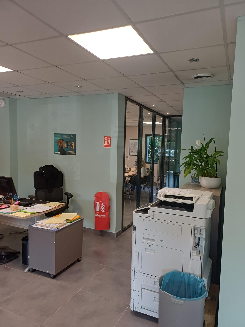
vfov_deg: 69.4
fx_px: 236
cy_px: 164
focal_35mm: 25
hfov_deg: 54.9
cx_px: 122
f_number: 1.8
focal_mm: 4.65
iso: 100
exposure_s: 1/50
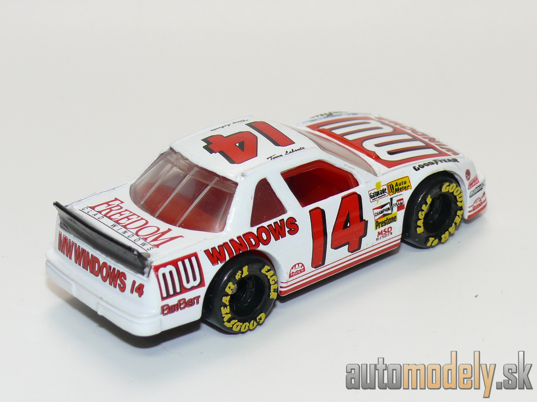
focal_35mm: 112
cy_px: 201
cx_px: 268
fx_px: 1737
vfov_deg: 13.2
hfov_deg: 17.6
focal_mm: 14.2
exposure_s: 1/30
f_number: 4
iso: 100
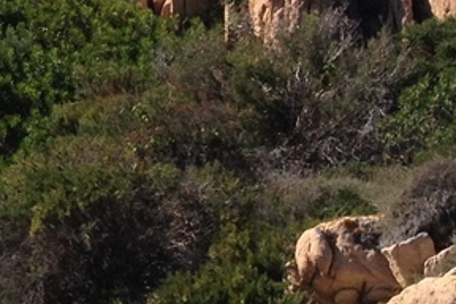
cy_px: 8
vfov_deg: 6.8
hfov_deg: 9.3
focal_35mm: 202
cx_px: -581
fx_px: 2558
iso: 64
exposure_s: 1/1842
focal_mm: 4.28
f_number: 2.4
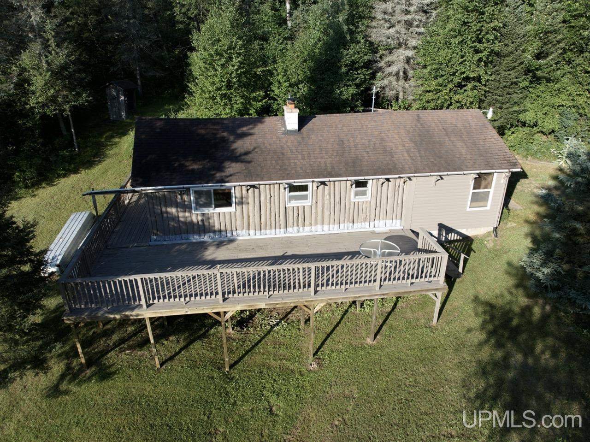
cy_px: 221
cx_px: 295
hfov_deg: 71.6
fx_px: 409
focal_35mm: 24
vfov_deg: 56.8
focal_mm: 12.29
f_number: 2.8
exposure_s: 1/800
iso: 100
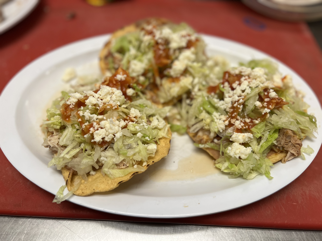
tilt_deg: -53.0
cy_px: 120
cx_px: 161
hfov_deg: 67.3
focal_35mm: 26
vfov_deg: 53.1
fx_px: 242
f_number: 1.5
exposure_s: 1/60
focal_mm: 5.7
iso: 100
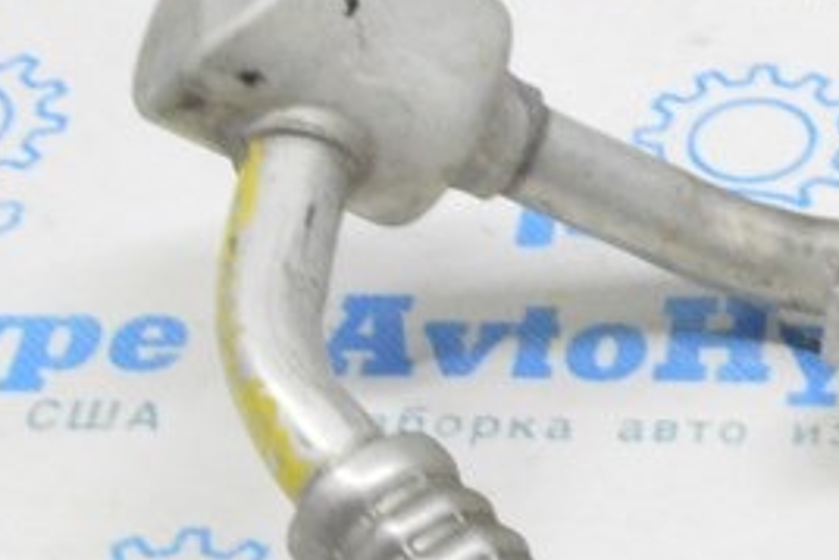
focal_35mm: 149
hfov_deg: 12.6
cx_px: 1478
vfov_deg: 9.2
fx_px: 3474
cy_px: 327
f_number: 20
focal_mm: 26
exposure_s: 1/20
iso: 6400
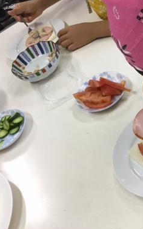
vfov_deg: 38.9
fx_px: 324
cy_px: 111
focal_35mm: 52
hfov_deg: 23.9
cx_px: 140
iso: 40
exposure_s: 1/30
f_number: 2.2
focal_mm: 4.2
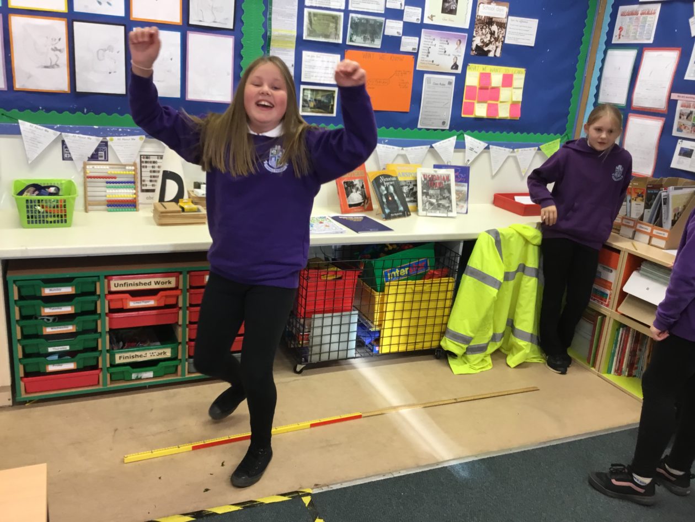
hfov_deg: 58.4
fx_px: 622
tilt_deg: -17.3
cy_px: 261
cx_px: 348
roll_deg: -6.2
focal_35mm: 31
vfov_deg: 45.4
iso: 64
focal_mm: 3.3
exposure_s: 1/33
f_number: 2.4
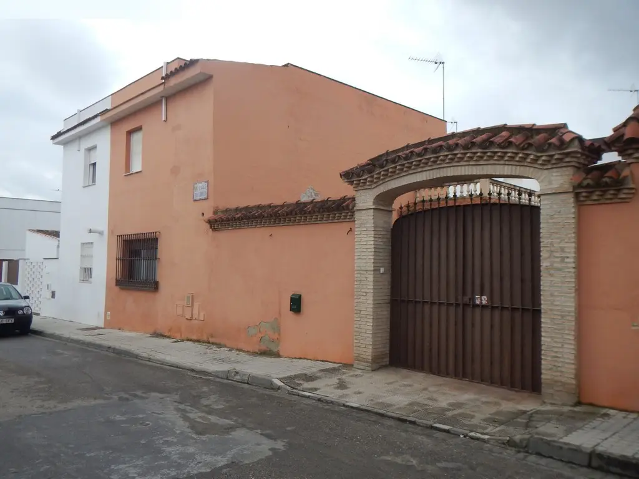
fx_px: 517
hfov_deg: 63.4
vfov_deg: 49.7
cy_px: 240
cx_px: 320
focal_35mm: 28
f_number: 3.9
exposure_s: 1/800
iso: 125
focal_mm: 5
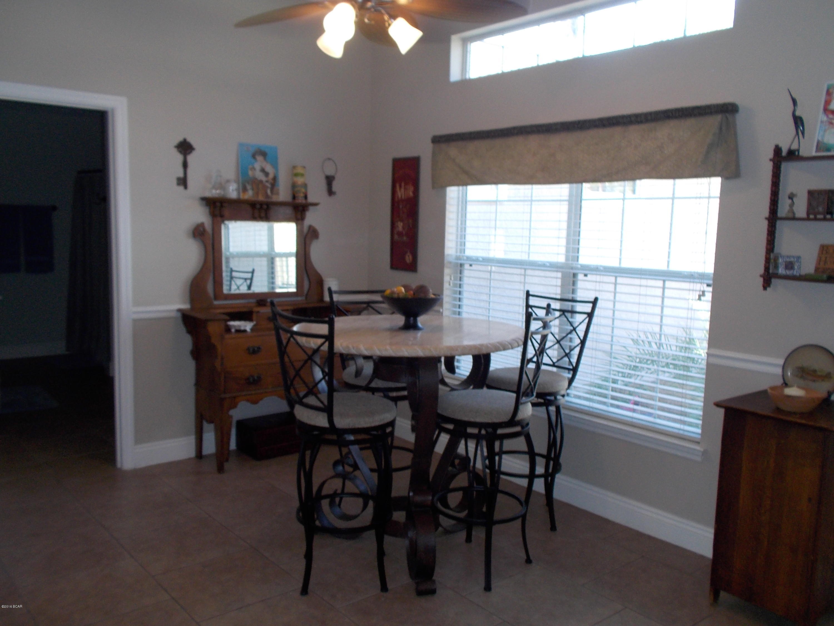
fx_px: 699
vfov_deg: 48.2
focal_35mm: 29
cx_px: 417
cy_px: 313
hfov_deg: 61.7
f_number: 3.3
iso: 100
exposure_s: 1/25
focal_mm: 4.1
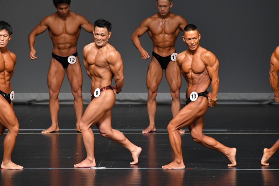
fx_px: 2672
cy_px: 93
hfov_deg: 6.0
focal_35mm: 345
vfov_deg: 4.0
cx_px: 140
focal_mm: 230
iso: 2500
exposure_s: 1/400
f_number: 5.6
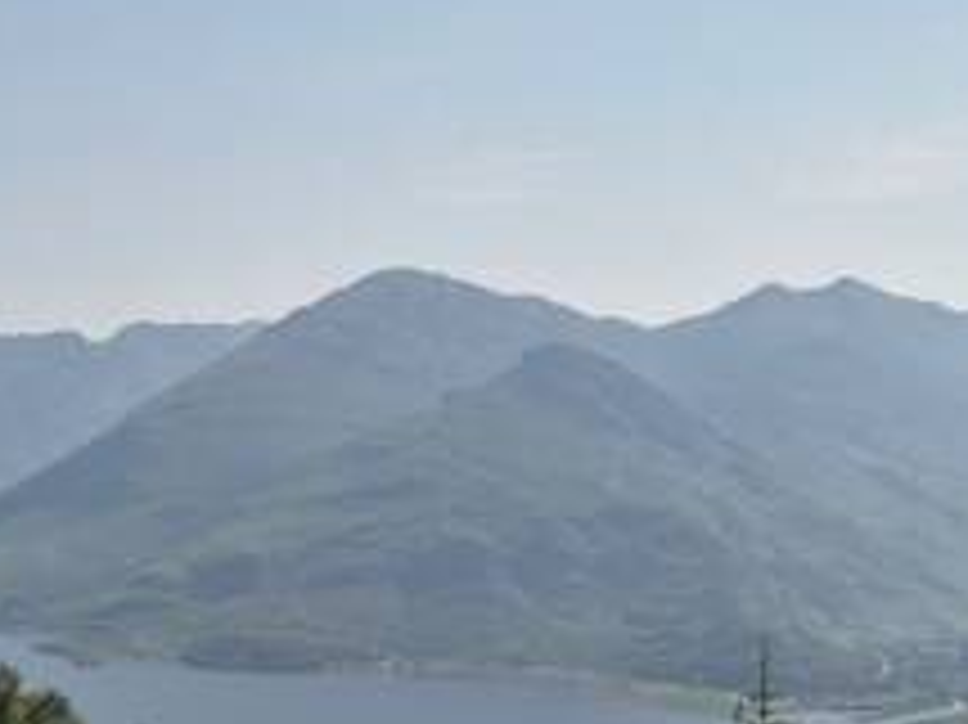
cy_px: 508
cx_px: 198
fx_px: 2152
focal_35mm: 77
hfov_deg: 24.9
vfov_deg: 19.0
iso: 50
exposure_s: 1/7696
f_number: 1.8
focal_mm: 5.4
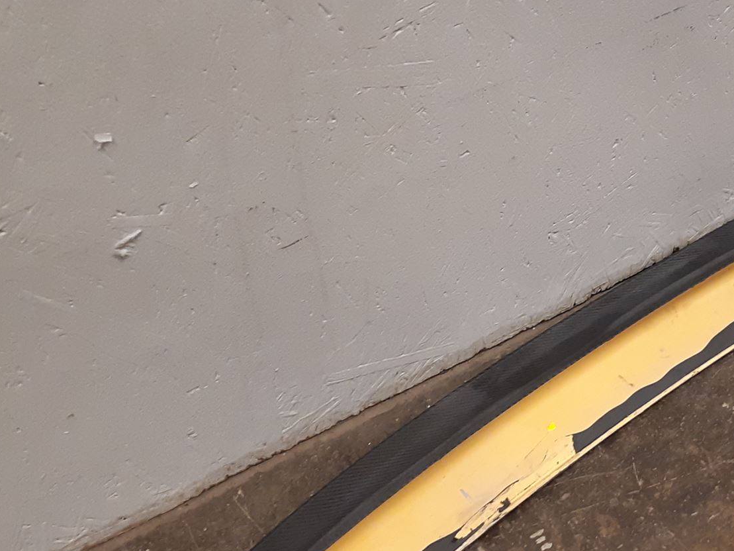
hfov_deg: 37.5
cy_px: 420
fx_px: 1018
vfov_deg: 29.7
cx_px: 637
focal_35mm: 48
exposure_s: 1/40
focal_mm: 3.93
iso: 200
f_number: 1.7
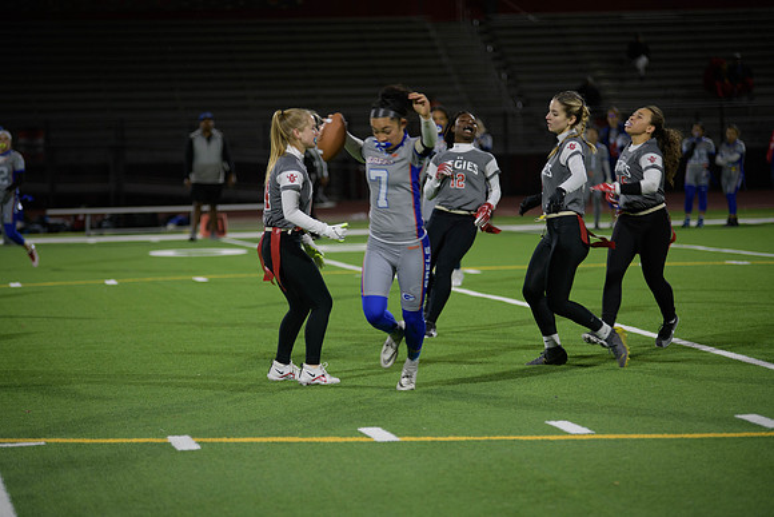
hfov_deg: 14.2
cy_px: 258
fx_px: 3118
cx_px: 387
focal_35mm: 145
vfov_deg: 9.5
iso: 640
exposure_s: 1/200
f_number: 2.8
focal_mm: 145
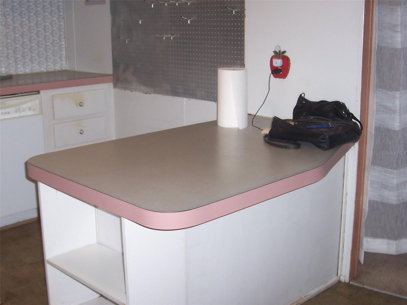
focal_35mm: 46
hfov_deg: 41.2
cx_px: 204
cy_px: 152
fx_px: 541
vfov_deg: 31.5
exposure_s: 1/60
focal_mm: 7
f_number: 3
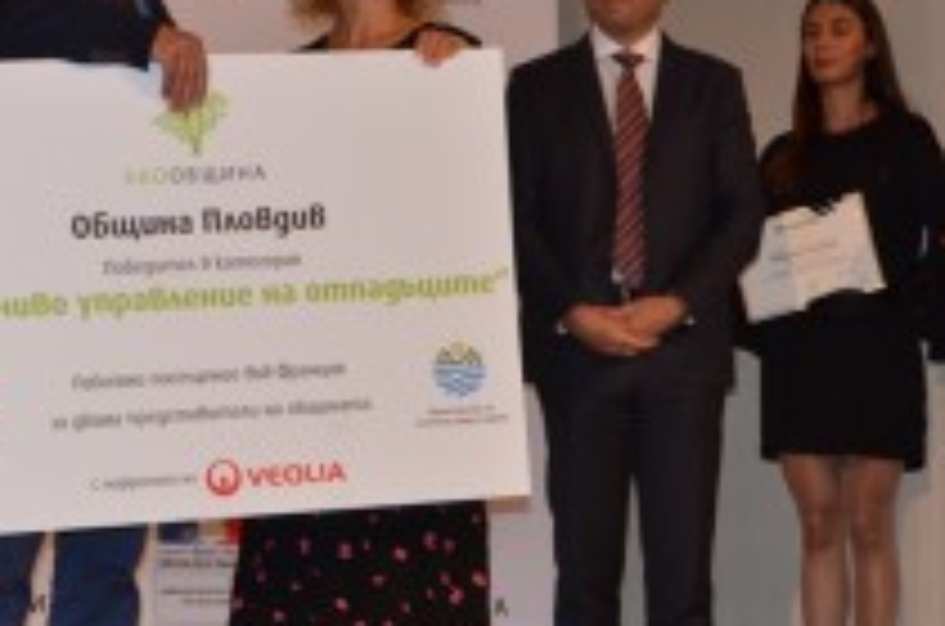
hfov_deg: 21.0
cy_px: 313
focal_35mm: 97
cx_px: 364
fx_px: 2540
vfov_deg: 14.0
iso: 800
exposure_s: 1/30
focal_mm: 34
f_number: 10
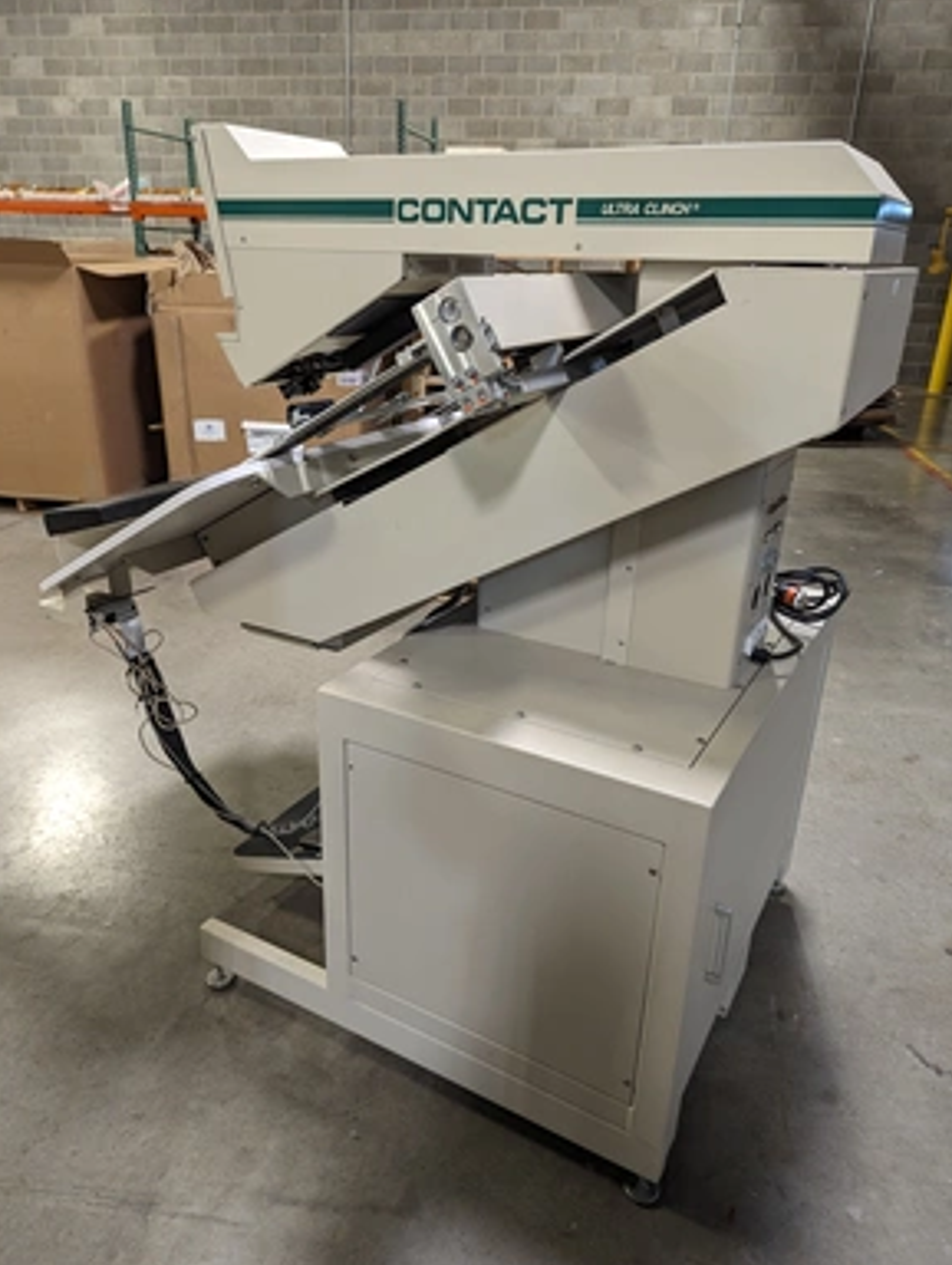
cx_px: 473
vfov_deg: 69.3
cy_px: 649
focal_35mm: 25
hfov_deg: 55.0
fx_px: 915
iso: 257
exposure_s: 1/30
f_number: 1.85
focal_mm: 6.81
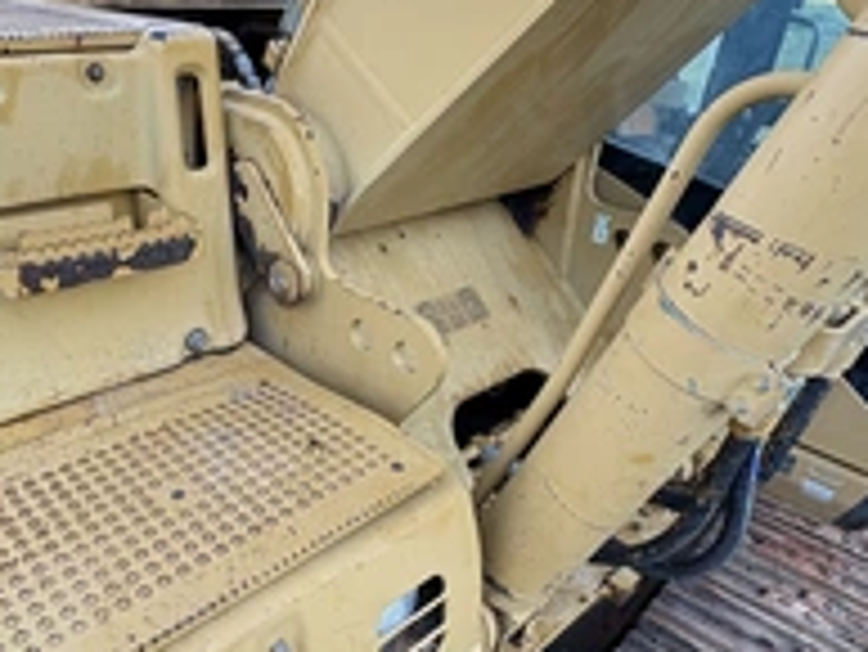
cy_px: 355
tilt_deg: -28.4
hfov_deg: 60.7
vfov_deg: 48.2
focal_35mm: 29
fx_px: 728
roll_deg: -5.3
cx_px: 319
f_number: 2.2
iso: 40
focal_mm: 2.22
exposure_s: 1/110
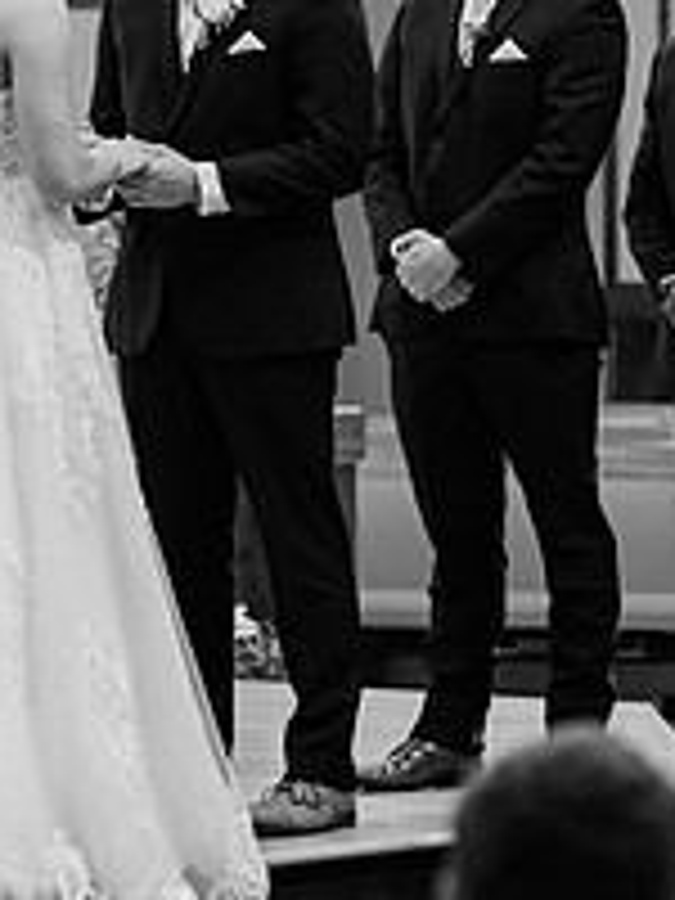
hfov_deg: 6.2
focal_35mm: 240
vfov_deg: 8.2
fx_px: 6240
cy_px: 256
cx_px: 747
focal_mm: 86
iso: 1000
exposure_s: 1/250
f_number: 2.8
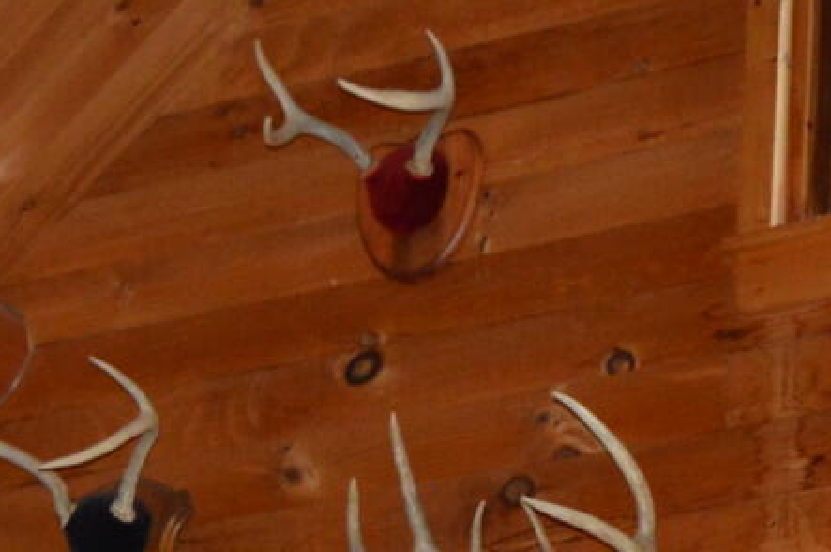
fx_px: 4218
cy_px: 1147
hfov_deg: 10.9
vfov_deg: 7.2
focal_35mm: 183
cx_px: 1216
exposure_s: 1/100
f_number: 4
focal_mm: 18
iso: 400
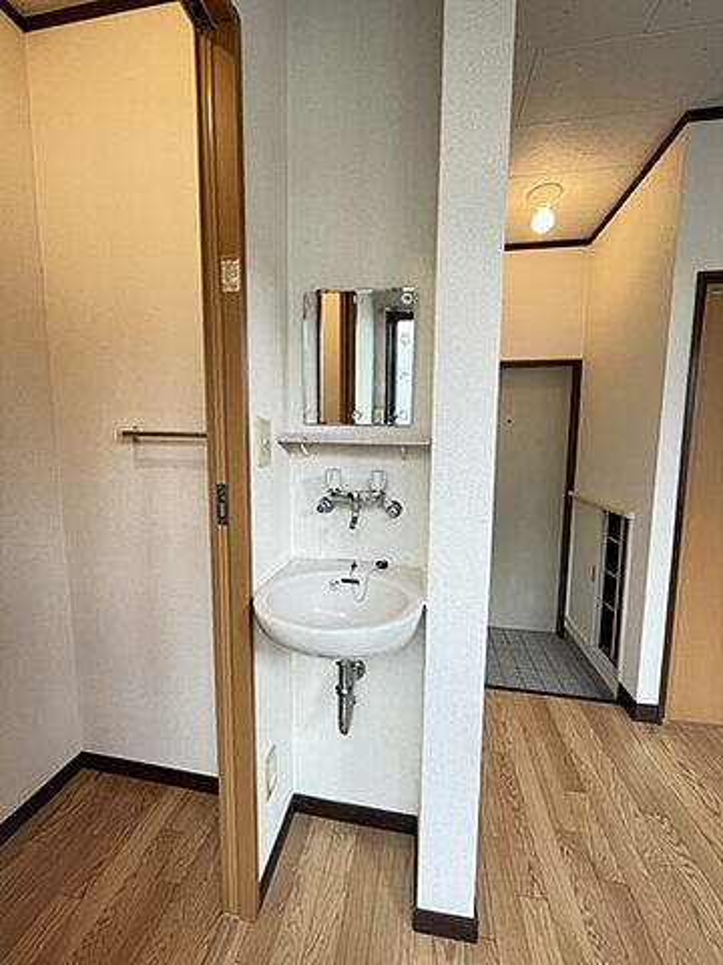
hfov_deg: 85.7
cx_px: 362
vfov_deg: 102.1
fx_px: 390
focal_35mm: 14
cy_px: 482
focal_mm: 1.55
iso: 125
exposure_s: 1/100
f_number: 2.4
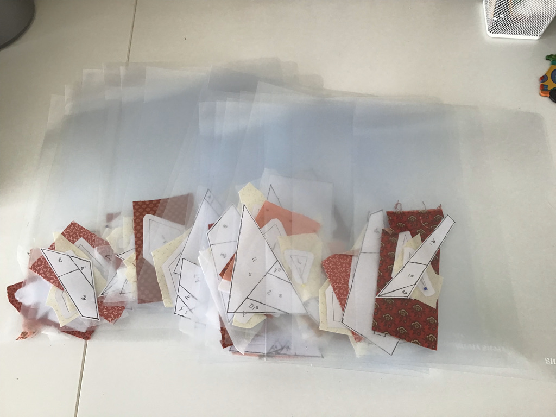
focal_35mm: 31
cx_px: 278
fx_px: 498
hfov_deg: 58.4
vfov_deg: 45.4
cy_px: 208
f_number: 2.4
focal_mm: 3.3
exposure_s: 1/33
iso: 25
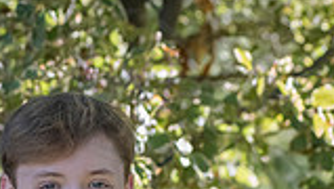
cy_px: 348
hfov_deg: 6.1
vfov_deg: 3.5
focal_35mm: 351
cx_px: 141
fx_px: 3113
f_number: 5
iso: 800
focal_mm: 92
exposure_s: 1/800
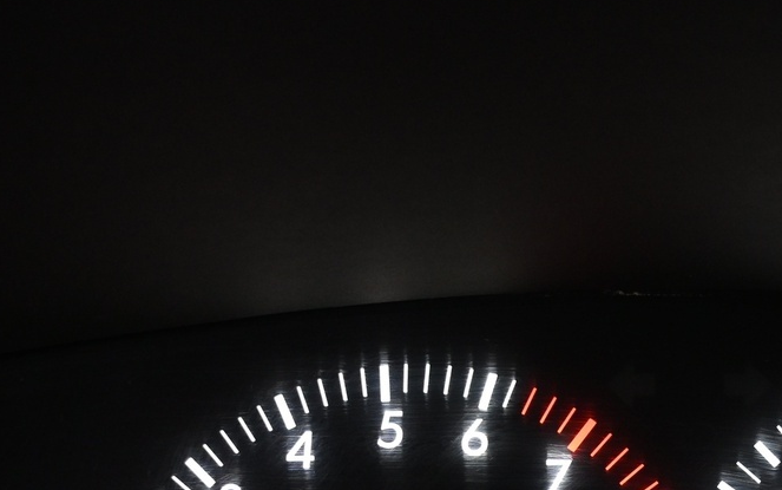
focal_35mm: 114
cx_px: 698
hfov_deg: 18.0
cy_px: 620
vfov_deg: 11.2
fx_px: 2428
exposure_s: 1/30
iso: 1100
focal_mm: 30.5
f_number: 4.8
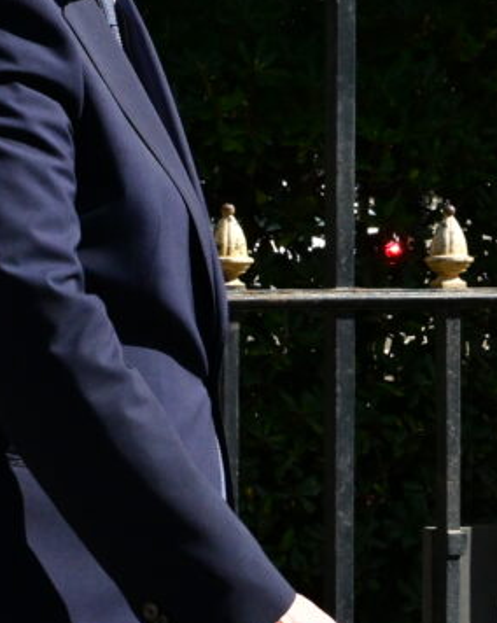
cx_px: 236
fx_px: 3186
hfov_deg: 8.9
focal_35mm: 173
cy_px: 43
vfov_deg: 11.1
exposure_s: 1/1250
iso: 2500
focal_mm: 43
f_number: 14
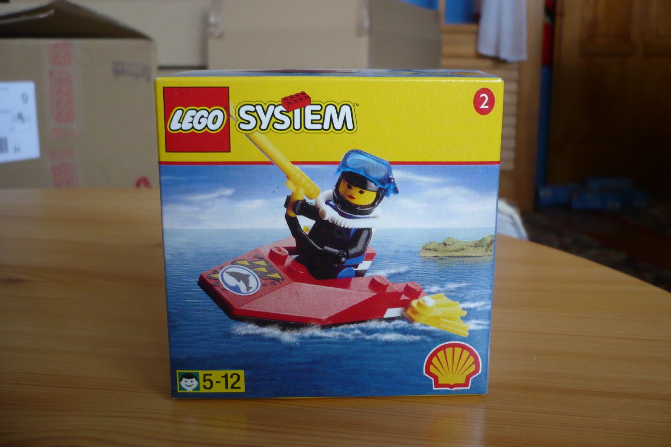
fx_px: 690
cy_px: 206
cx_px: 338
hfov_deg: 51.9
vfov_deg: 35.9
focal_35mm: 37
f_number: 2.8
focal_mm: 5.8
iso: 100
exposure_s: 1/40
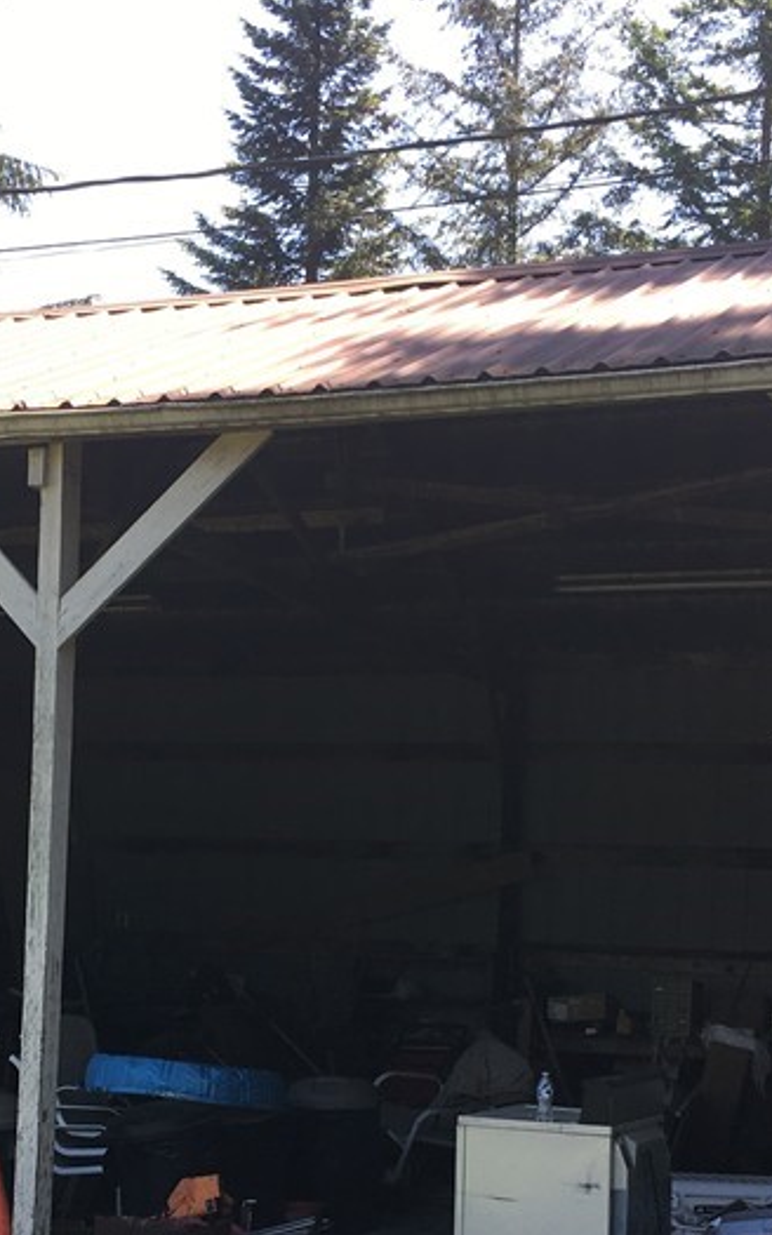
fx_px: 2020
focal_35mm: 60
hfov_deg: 21.6
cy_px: 877
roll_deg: -1.4
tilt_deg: +1.2
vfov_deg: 33.5
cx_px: 259
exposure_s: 1/278
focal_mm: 4.15
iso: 25
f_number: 2.2
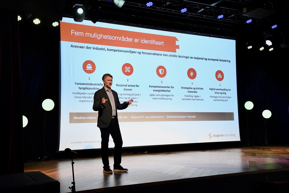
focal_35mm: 45
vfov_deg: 29.9
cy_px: 96
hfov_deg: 43.6
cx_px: 144
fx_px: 361
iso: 3200
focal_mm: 30
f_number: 5
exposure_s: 1/80
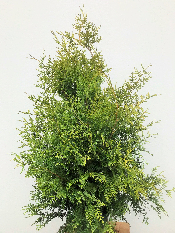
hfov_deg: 49.7
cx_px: 88
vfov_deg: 63.4
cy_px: 116
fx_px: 189
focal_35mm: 28
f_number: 1.8
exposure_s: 1/1570
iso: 20
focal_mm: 3.99
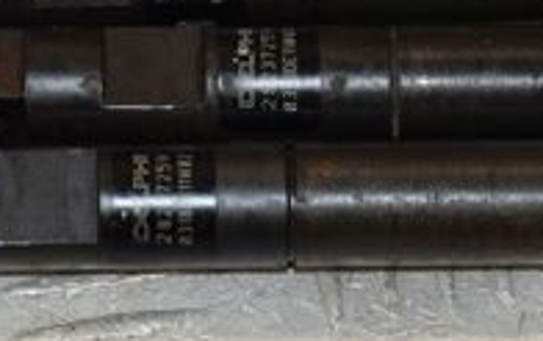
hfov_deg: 6.8
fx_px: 4578
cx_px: 230
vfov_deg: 4.3
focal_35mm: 309
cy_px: 83
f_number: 7.1
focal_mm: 62
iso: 800
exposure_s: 1/200
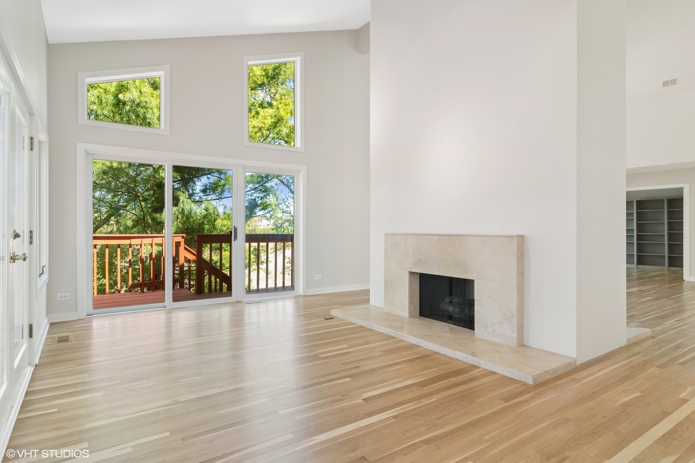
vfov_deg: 67.4
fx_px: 347
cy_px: 232
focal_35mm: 18
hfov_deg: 90.0
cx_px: 348
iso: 200
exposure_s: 1/20
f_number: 8
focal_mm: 12
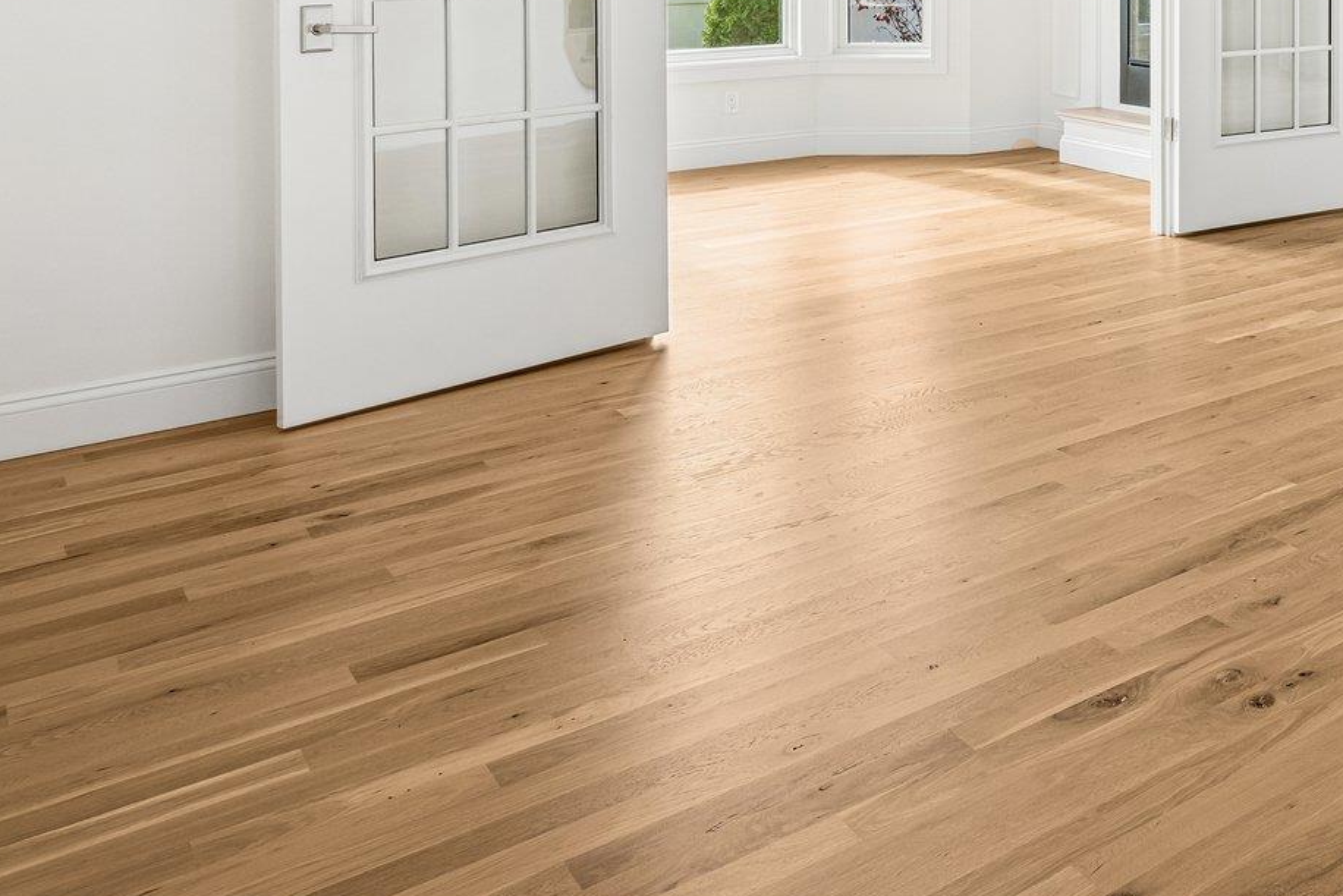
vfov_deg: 31.3
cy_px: -77
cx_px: 1394
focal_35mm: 38
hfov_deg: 42.4
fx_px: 1418
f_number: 9
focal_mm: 17
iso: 200
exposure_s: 1/60
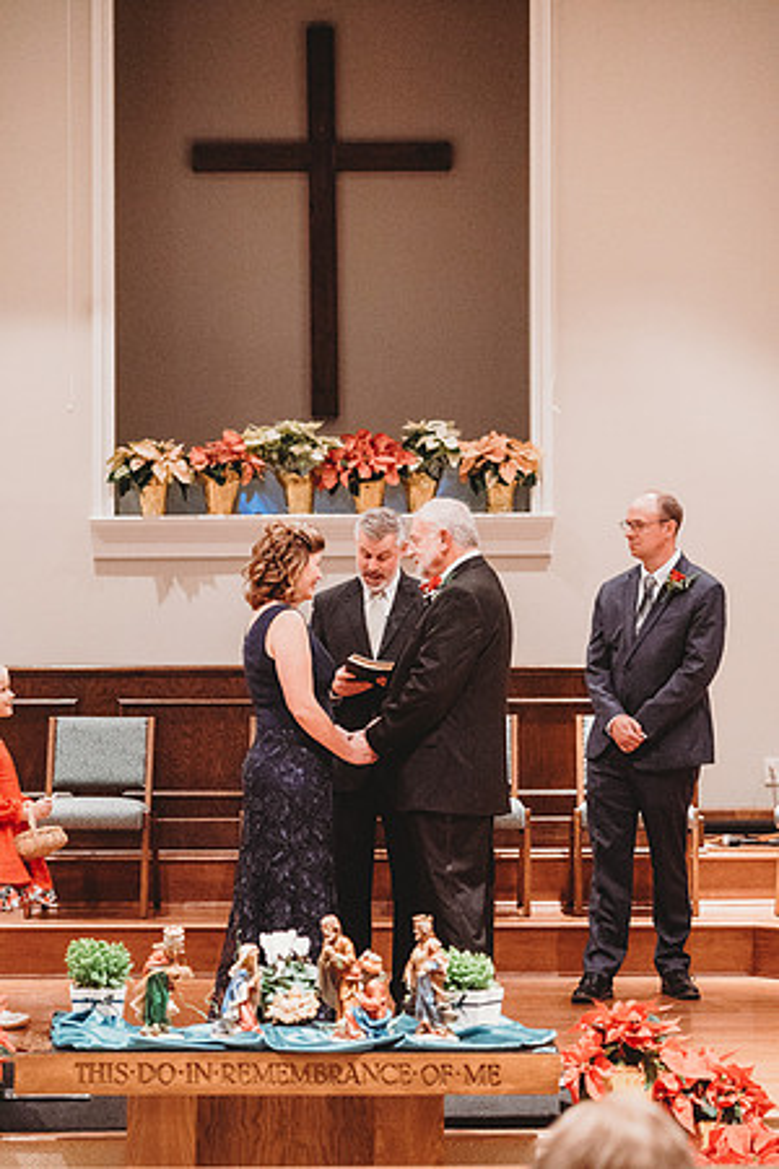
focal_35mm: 120
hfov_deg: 11.4
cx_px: 390
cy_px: 584
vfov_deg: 17.1
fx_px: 3895
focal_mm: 120
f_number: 4
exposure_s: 1/200
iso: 8000
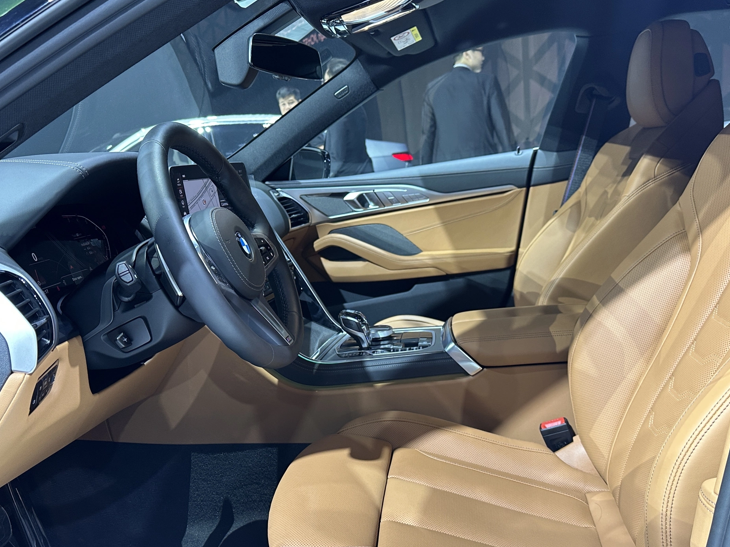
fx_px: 654
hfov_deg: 58.3
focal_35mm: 31
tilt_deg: -14.5
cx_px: 346
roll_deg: +5.3
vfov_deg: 45.2
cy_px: 323
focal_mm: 6.86
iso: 200
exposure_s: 1/121
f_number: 1.78
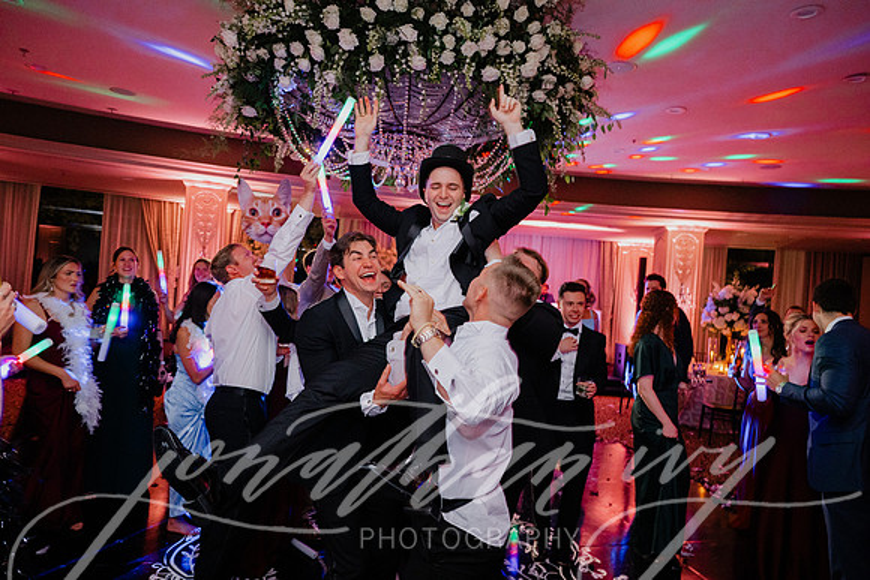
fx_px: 580
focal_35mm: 24
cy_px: 290
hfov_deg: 73.7
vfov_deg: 53.2
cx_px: 435
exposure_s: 1/50
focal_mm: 24
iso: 2000
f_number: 3.2
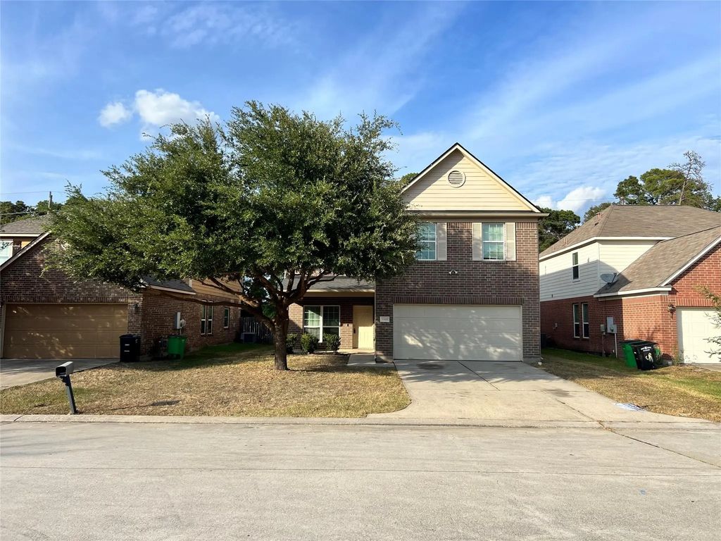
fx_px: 542
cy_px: 270
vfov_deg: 53.1
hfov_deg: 67.3
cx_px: 360
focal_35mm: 26
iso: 50
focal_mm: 5.7
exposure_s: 1/3165
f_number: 1.5
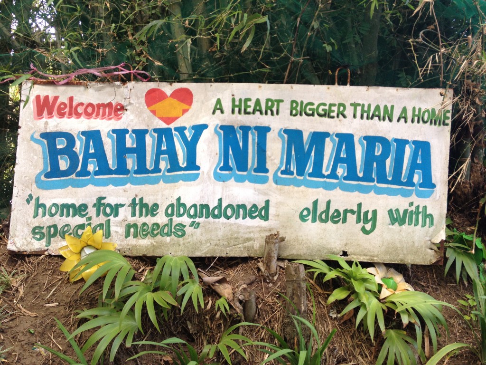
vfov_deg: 40.7
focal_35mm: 35
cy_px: 182
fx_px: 491
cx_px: 243
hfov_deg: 52.6
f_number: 2.4
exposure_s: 1/60
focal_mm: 4.28
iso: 64
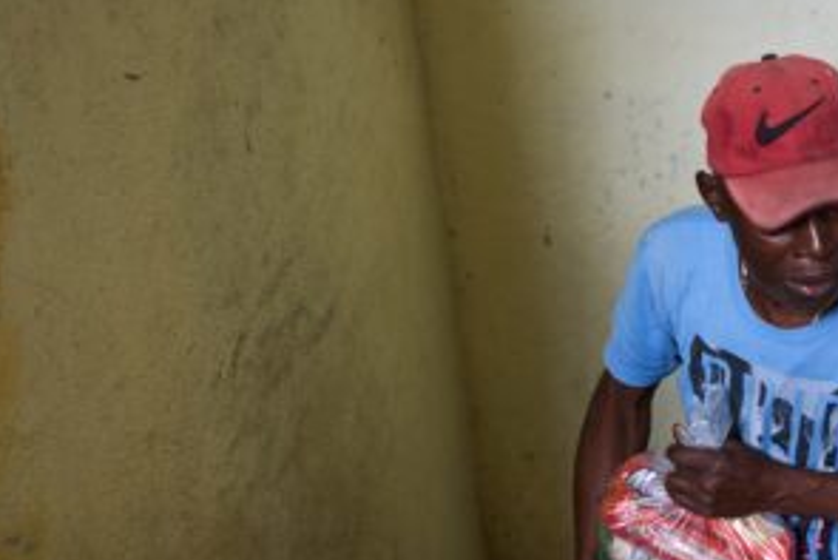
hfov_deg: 22.2
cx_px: 579
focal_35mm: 91
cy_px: 469
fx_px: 2119
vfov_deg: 14.9
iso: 200
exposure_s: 1/80
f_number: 2
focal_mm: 35
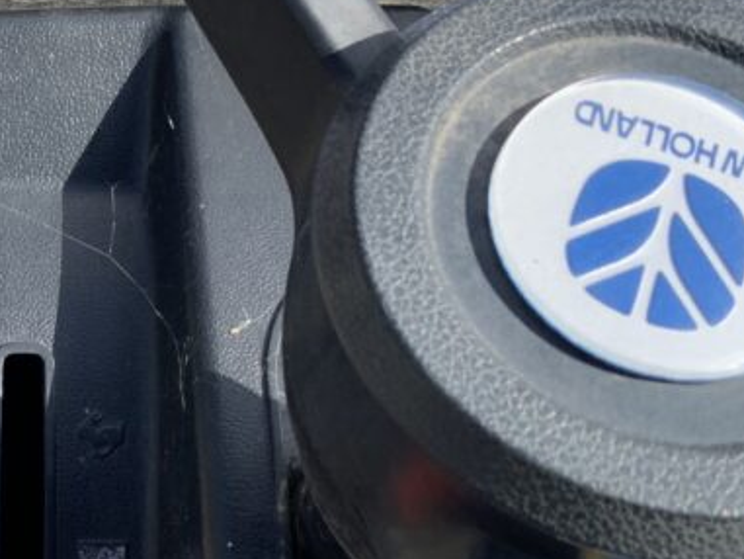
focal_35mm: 78
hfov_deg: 23.9
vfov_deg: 18.9
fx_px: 1677
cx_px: -8
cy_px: 350
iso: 16
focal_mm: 3
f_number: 1.8
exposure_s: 1/674
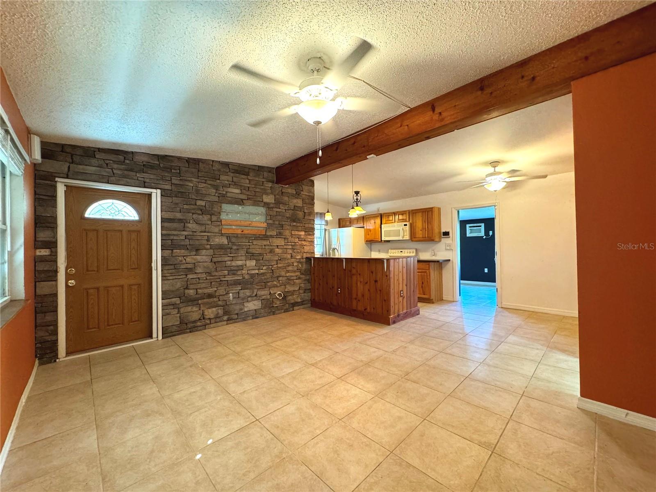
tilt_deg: -0.2
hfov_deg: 102.1
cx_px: 328
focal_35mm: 14
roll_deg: +0.3
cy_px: 246
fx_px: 265
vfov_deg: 85.7
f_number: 2.2
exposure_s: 1/60
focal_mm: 2.22
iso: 400
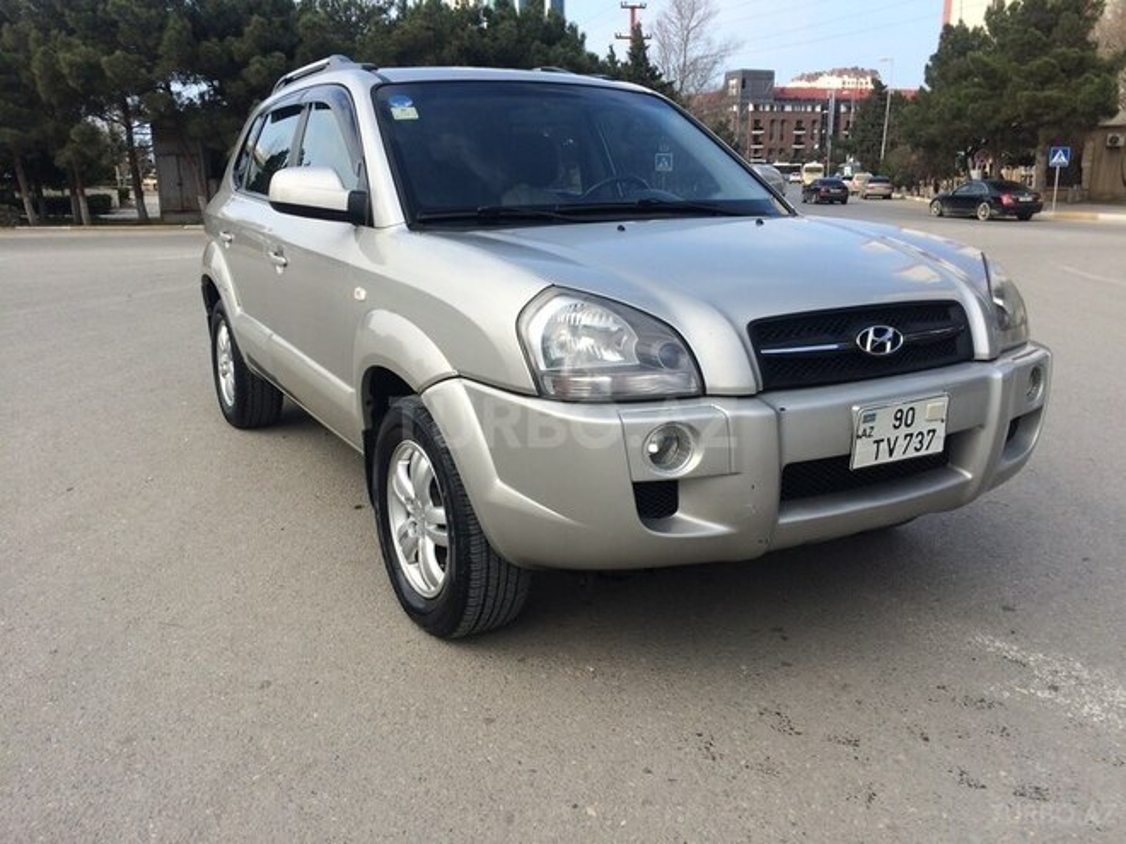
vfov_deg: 48.2
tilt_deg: -15.5
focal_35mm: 29
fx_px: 943
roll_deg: +1.9
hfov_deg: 61.7
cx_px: 563
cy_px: 422
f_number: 2.2
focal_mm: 4.15
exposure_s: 1/1080
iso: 32
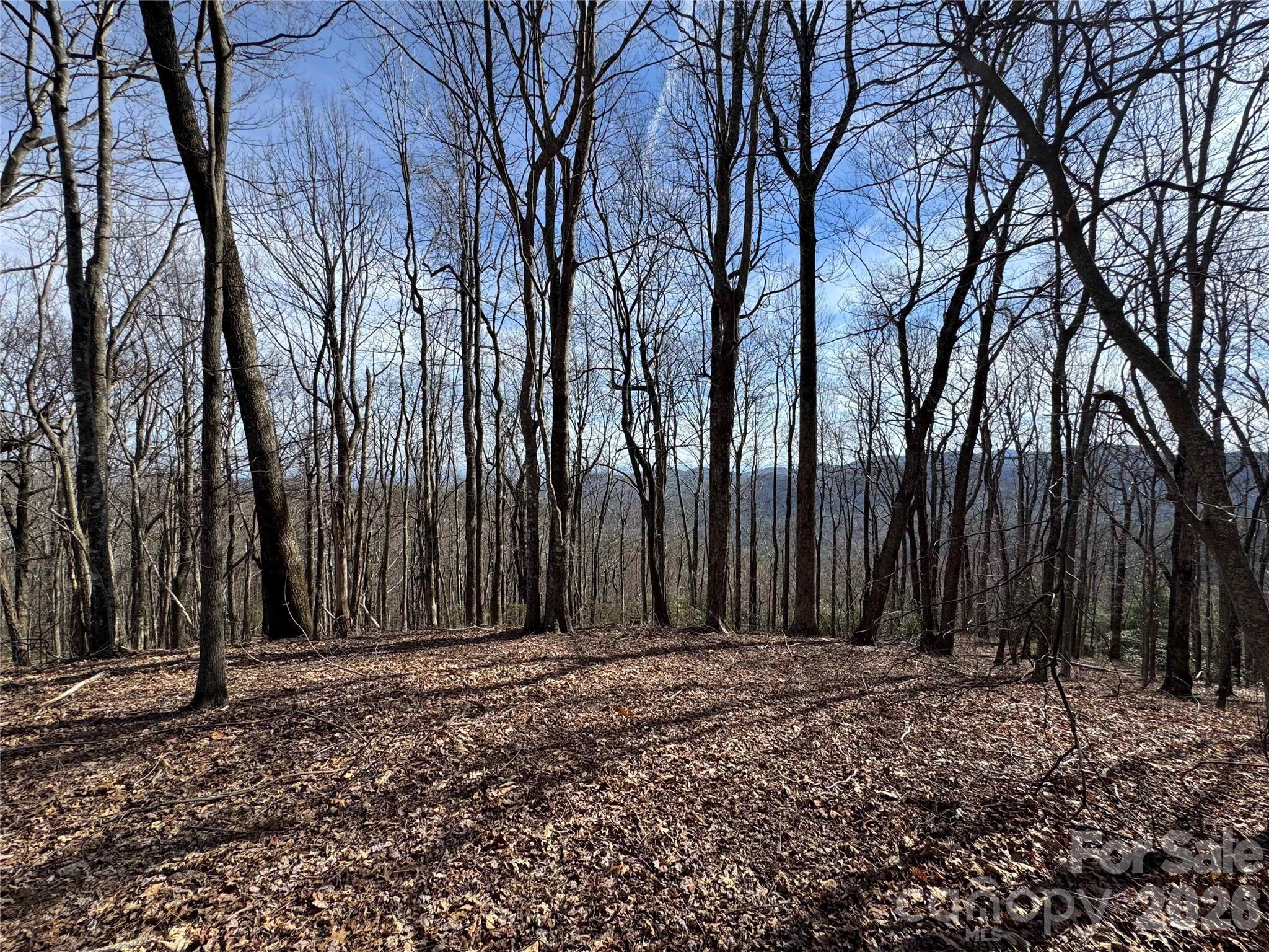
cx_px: 634
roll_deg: +0.0
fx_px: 513
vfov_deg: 85.7
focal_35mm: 14
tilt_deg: -2.1
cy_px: 476
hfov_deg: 102.1
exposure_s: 1/1299
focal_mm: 2.22
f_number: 2.2
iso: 50
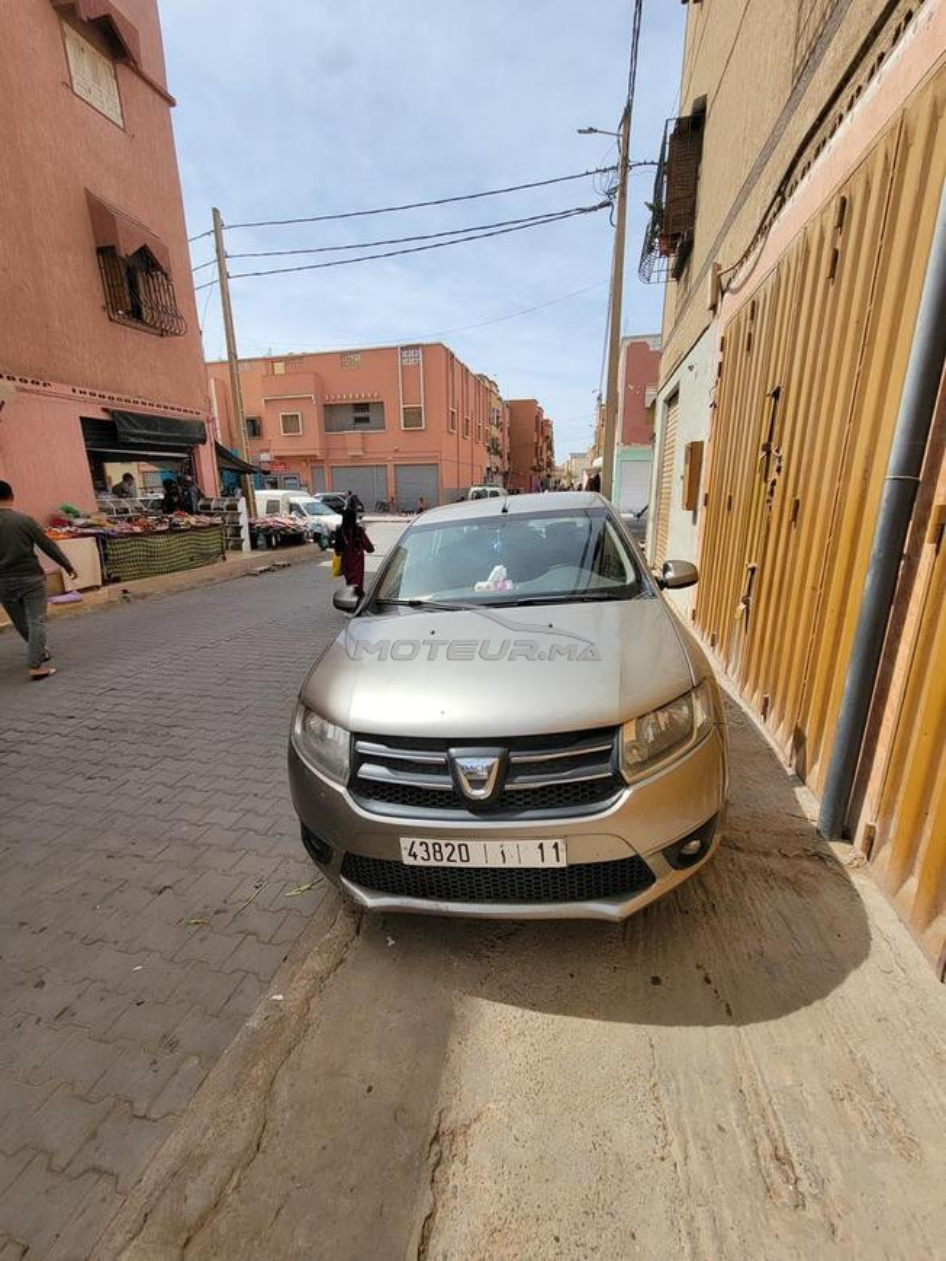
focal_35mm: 13
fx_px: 474
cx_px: 473
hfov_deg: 89.9
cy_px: 630
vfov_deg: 106.2
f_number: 2.2
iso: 50
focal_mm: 2.2
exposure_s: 1/1681
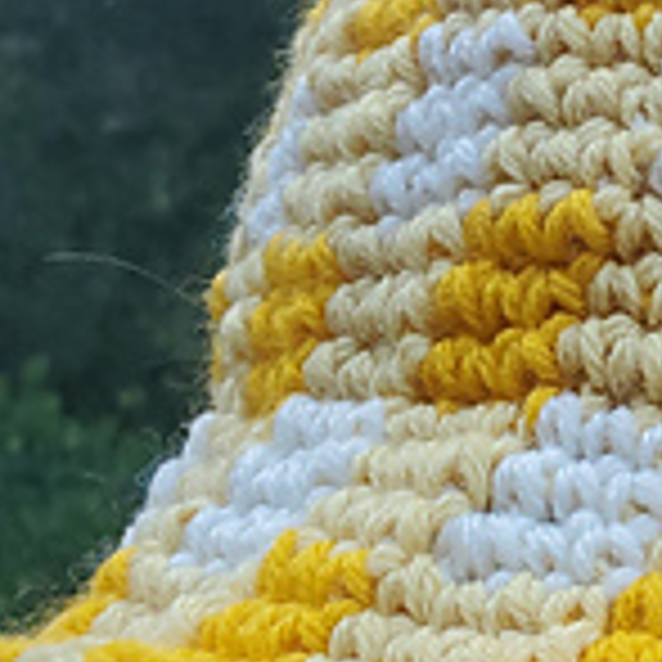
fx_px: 2164
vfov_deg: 17.4
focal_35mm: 100
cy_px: 320
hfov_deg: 16.1
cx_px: 950
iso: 80
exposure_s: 1/120
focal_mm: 4.3
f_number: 2.4
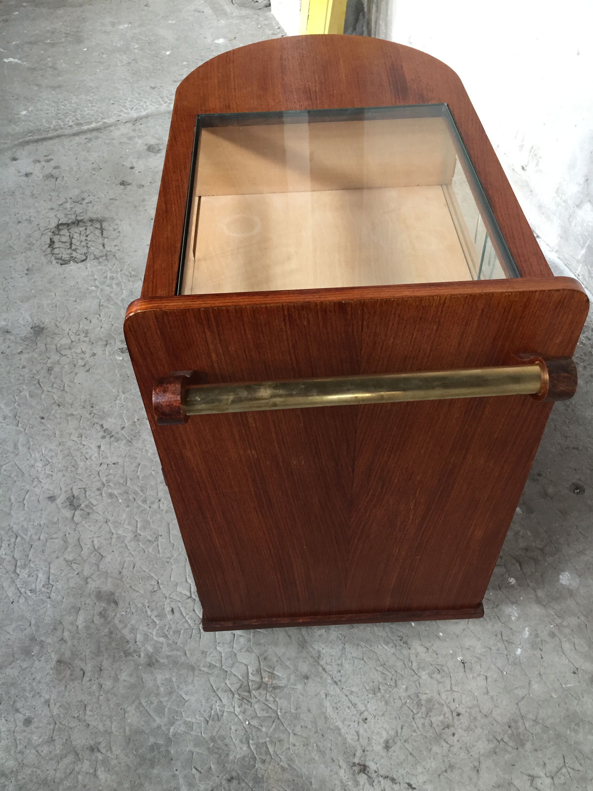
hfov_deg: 48.2
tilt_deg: -47.2
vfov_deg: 61.7
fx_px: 662
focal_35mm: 29
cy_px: 396
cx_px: 296
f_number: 2.2
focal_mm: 4.15
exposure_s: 1/33
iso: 160
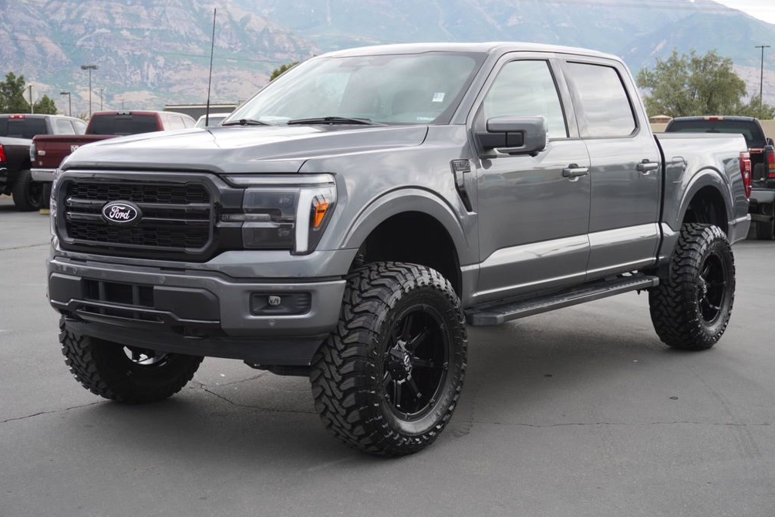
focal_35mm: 52
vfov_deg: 26.0
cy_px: 260
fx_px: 1119
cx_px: 393
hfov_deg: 38.2
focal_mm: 34
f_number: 5.6
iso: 100
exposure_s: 1/80
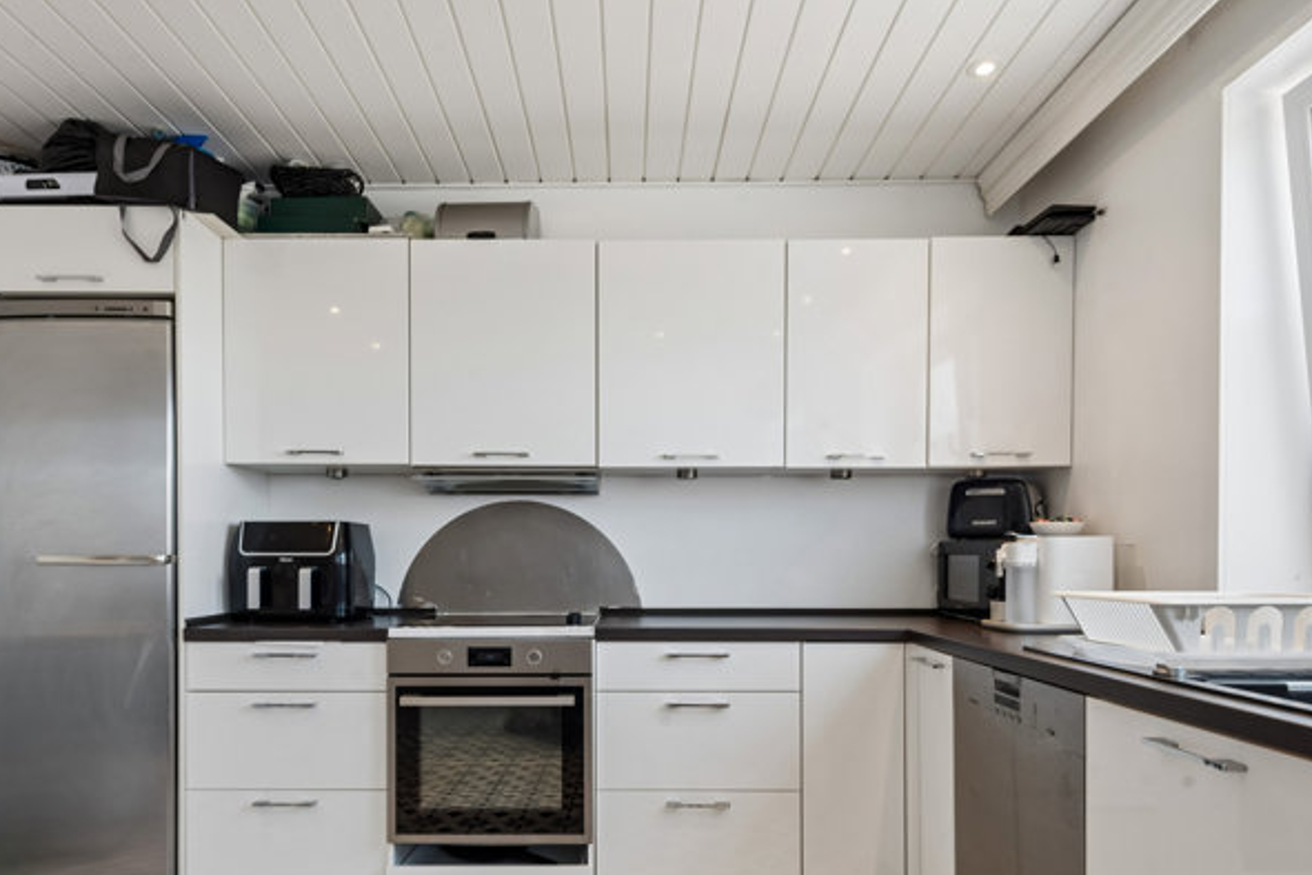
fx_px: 838
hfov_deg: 76.0
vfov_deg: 53.9
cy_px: 590
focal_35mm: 23
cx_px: 610
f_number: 10
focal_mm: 17
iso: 200
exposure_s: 1/8
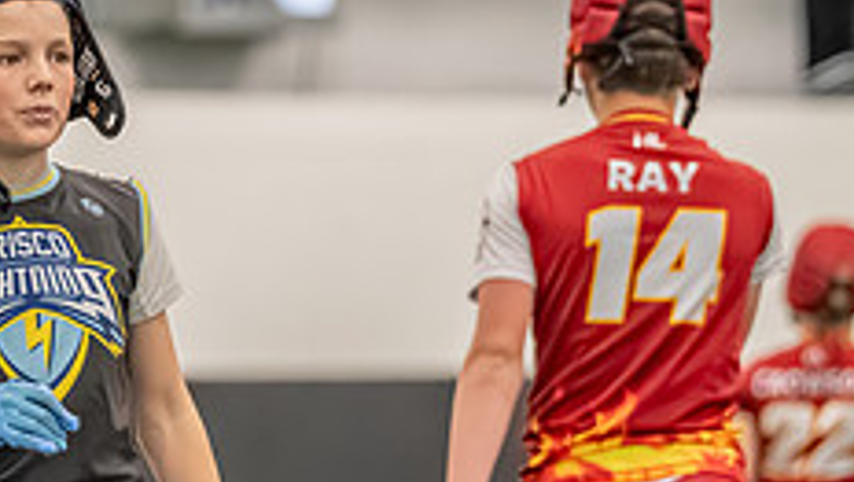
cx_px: -273
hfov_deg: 5.6
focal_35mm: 385
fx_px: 8726
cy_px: 305
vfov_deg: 3.2
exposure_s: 1/1000
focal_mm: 115
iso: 6400
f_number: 2.8
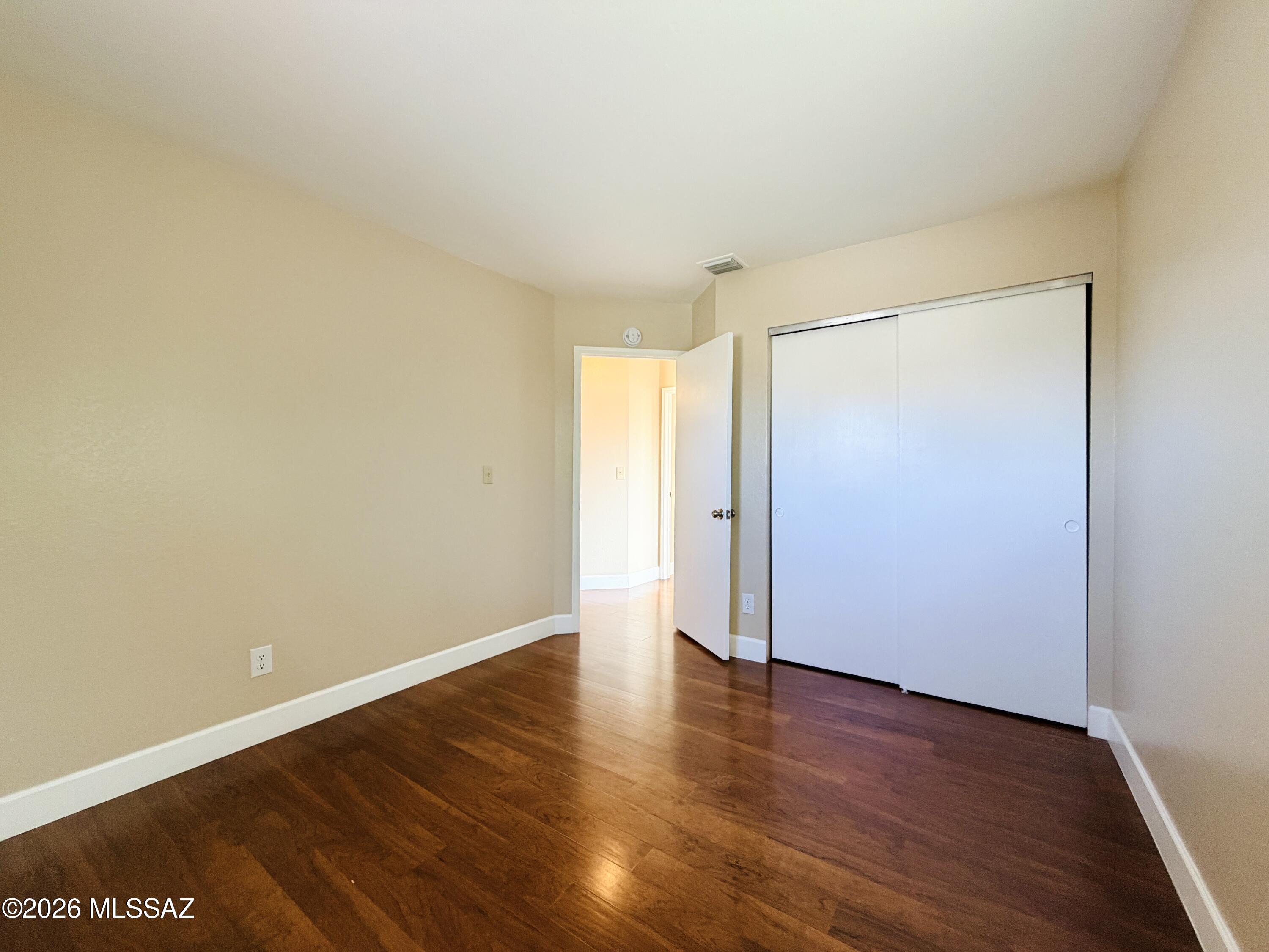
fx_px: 513
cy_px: 476
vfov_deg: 85.7
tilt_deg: -0.3
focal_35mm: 14
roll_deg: -1.0
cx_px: 634
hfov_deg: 102.1
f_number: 2.2
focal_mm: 2.22
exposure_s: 1/60
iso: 250
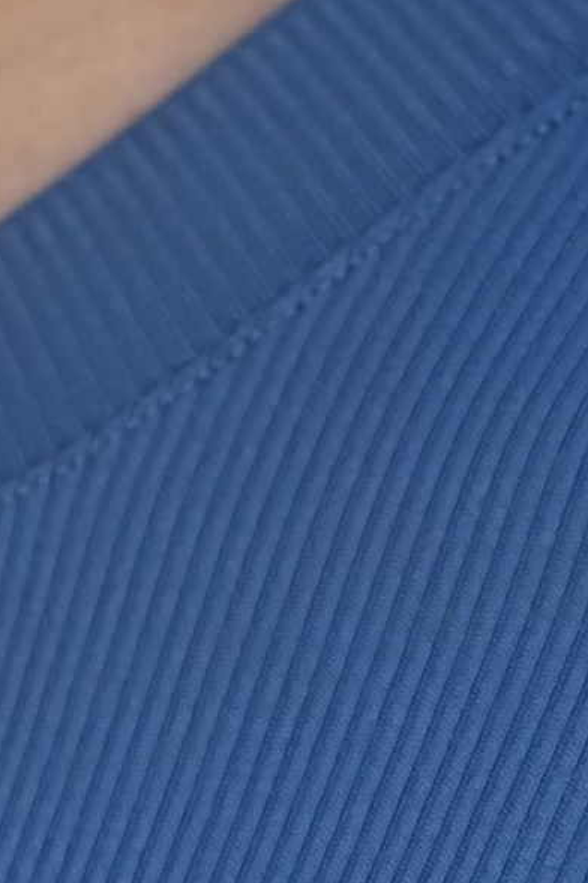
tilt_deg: -8.6
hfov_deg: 3.0
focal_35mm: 456
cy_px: -962
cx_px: -478
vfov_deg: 4.5
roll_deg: -1.1
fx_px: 11184
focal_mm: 7.5
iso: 25
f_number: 2.2
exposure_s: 1/170
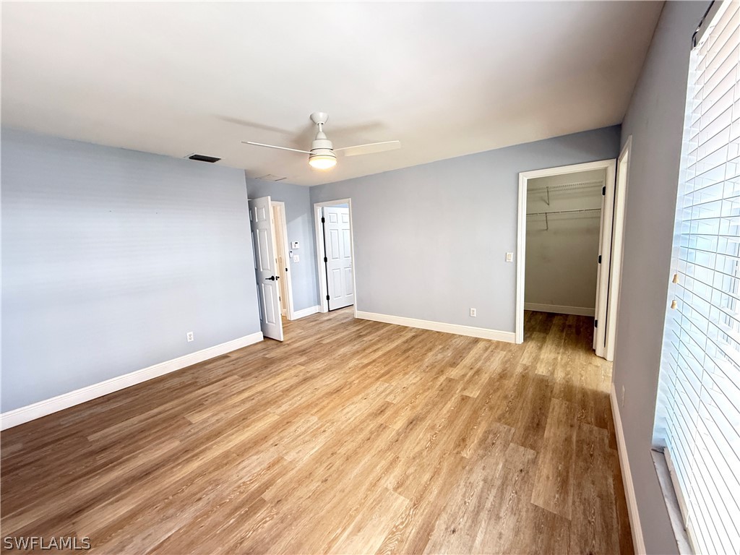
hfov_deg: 102.1
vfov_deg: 85.7
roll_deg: +3.1
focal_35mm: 14
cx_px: 370
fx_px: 299
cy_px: 278
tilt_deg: -7.1
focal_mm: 2.22
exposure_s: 1/60
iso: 400
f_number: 2.2
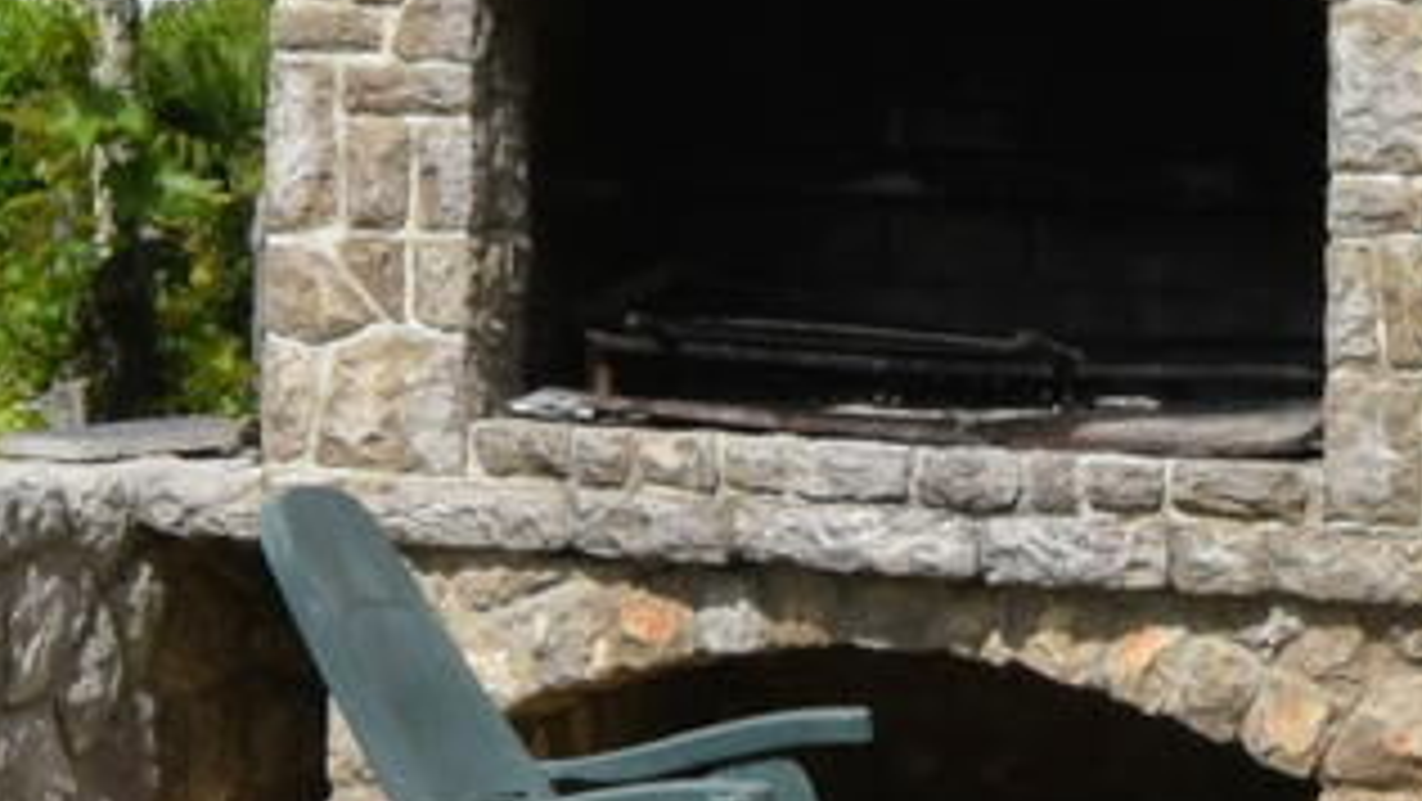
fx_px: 5845
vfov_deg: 7.7
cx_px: 405
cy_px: -360
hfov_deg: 13.8
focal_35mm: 155
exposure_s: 1/400
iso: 200
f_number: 10
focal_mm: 13
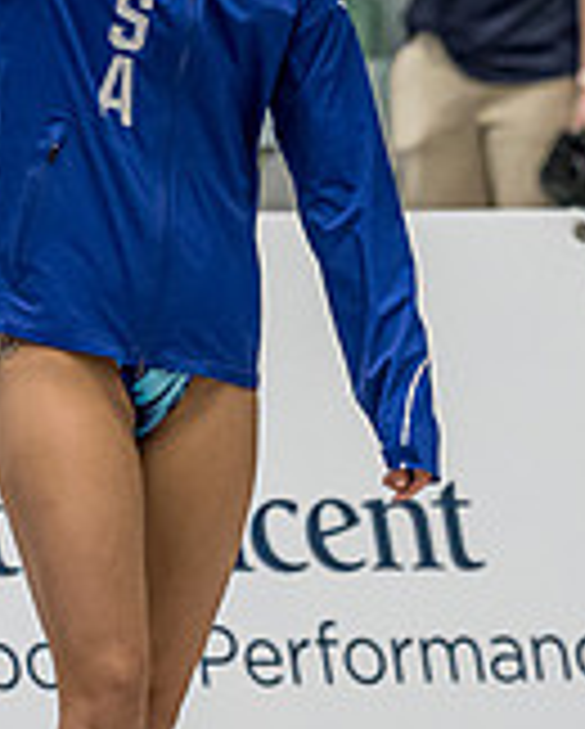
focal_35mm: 991
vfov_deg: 2.0
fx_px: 21407
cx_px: 81
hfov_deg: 1.6
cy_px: 250
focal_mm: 142
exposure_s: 1/640
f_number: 2.8
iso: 2500
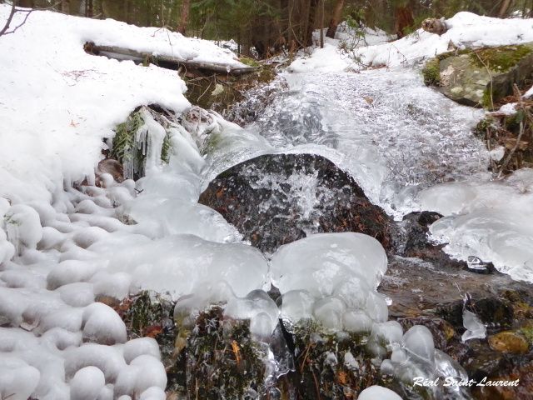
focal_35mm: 32
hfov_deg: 56.8
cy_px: 200
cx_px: 266
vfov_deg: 44.2
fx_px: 493
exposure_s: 1/250
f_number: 3.5
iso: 640
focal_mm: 5.4
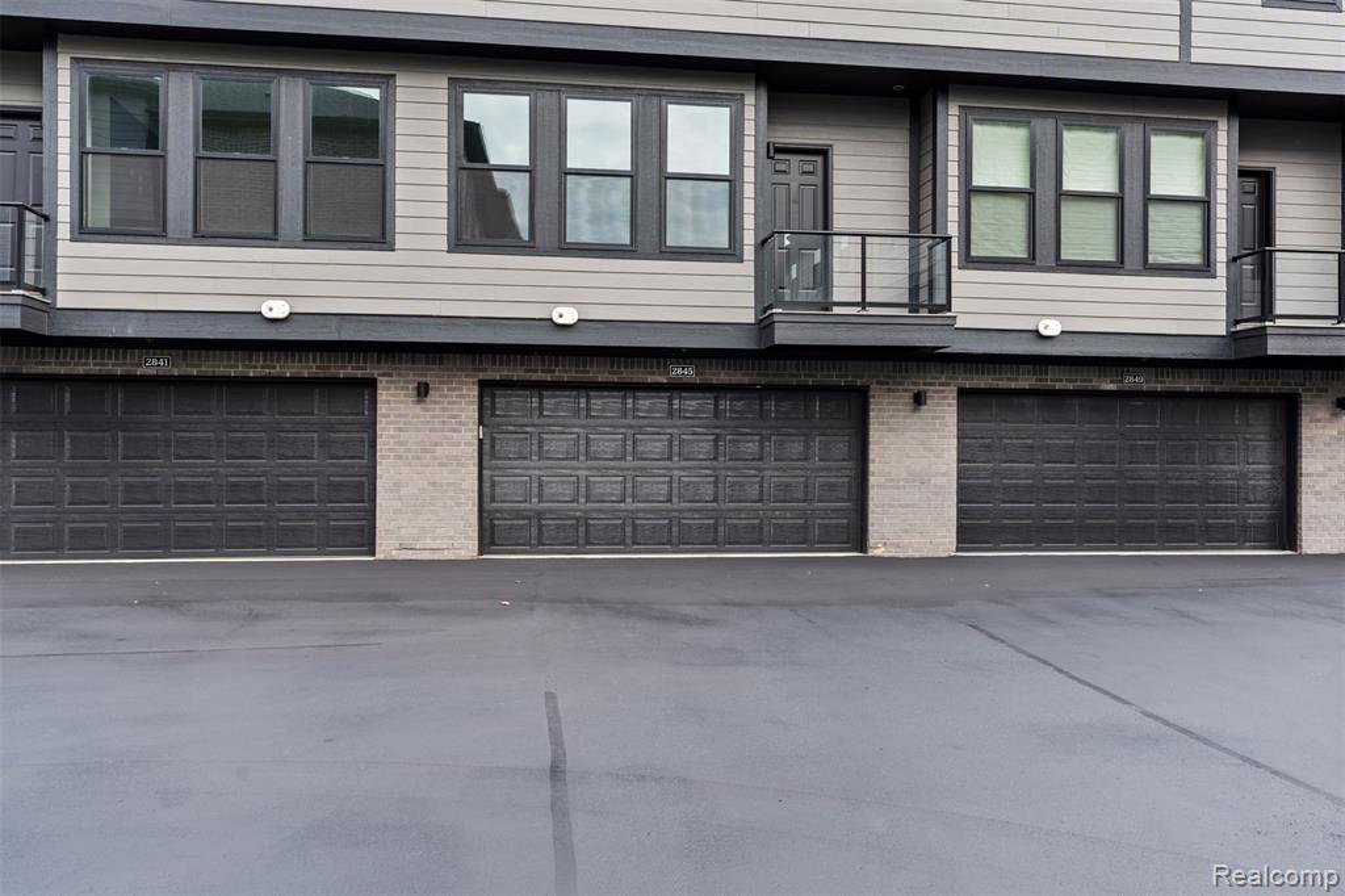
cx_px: 672
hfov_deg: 65.5
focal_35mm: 28
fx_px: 1046
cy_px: 448
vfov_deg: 46.4
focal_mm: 28
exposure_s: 1/6
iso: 100
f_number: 8
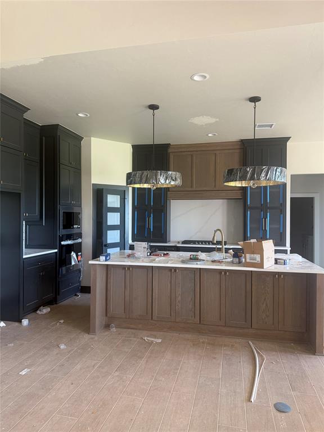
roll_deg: -0.3
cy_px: 216
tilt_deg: +0.4
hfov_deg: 56.8
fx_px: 300
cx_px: 162
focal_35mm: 24
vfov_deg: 71.6
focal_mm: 6.76
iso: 200
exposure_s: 1/111
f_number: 1.78
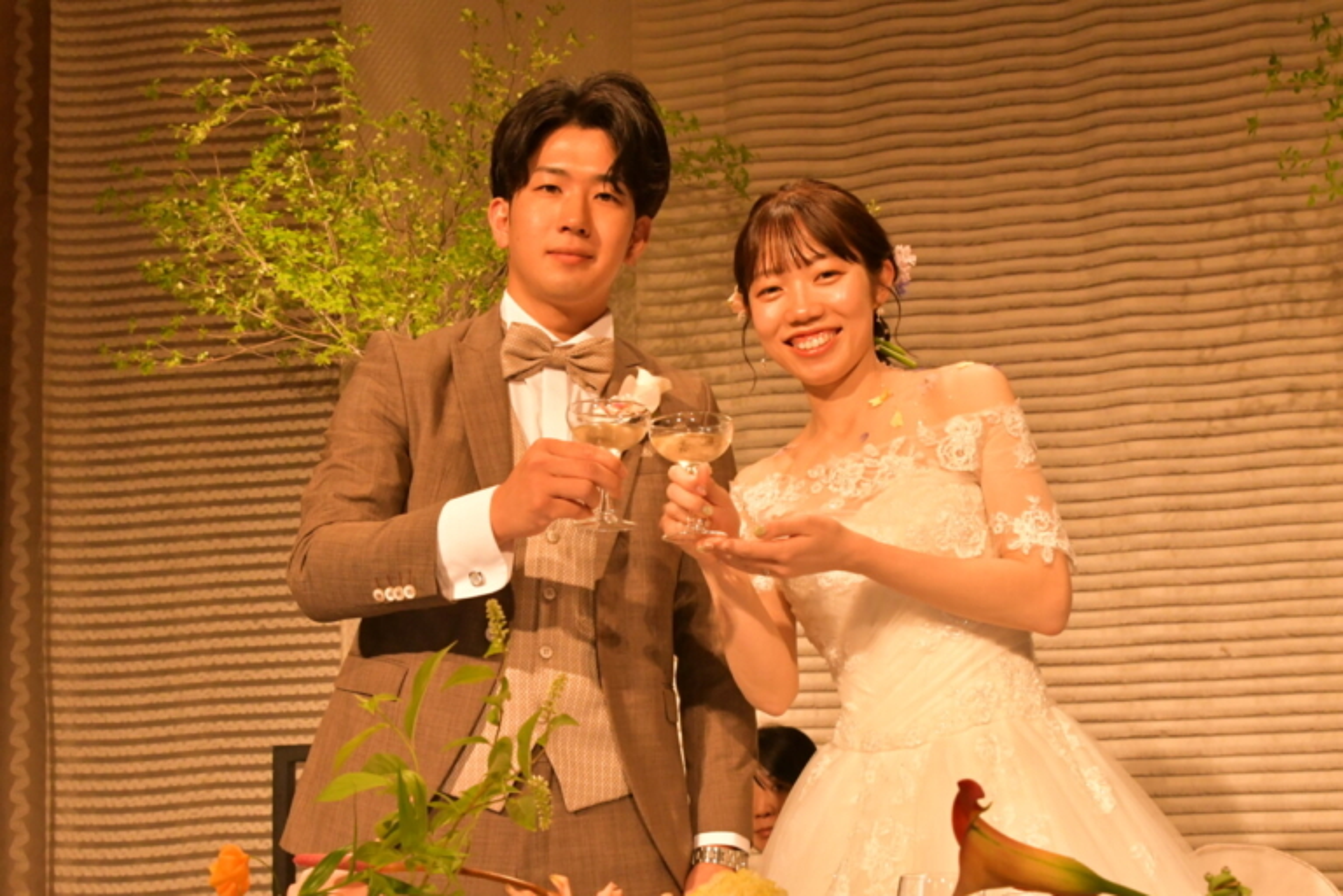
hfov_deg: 43.6
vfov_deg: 29.9
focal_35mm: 45
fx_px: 1679
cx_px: 672
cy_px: 448
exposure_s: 1/200
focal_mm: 30
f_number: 9
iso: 4000
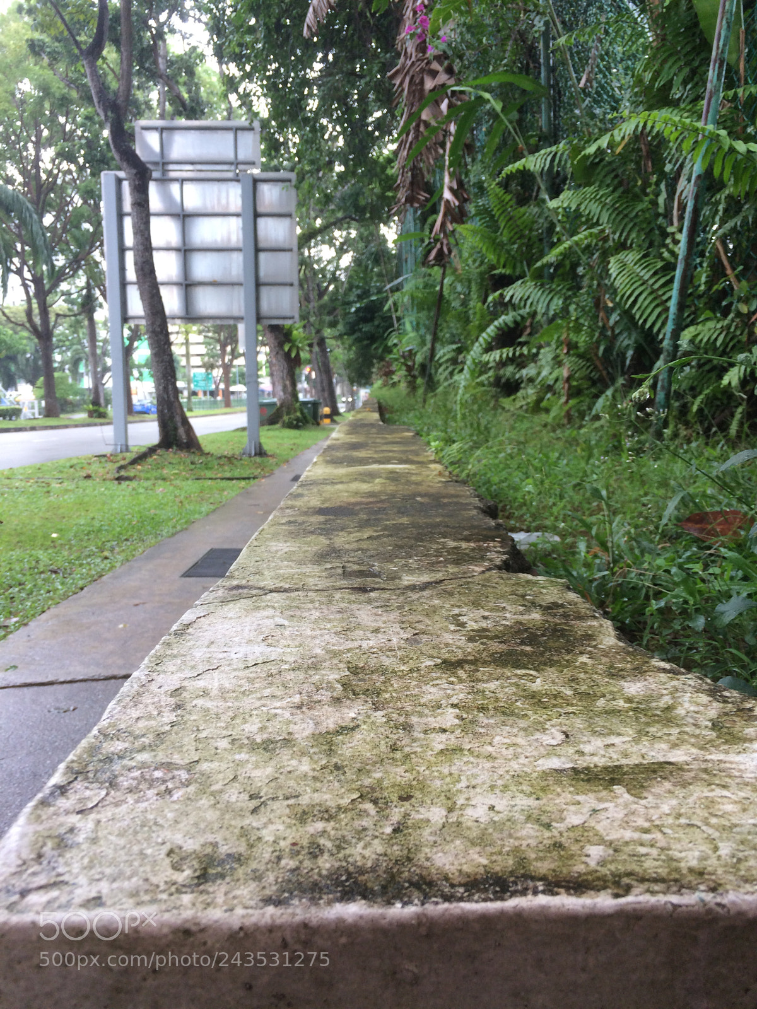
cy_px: 504
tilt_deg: -12.8
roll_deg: +1.2
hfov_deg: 48.2
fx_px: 846
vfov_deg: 61.7
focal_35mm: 29
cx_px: 378
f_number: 2.2
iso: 64
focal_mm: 4.15
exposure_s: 1/100
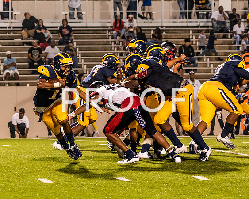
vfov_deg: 6.2
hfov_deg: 7.7
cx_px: 77
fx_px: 1849
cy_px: 99
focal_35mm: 251
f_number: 5.6
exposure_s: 1/750
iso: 6400
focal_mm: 150
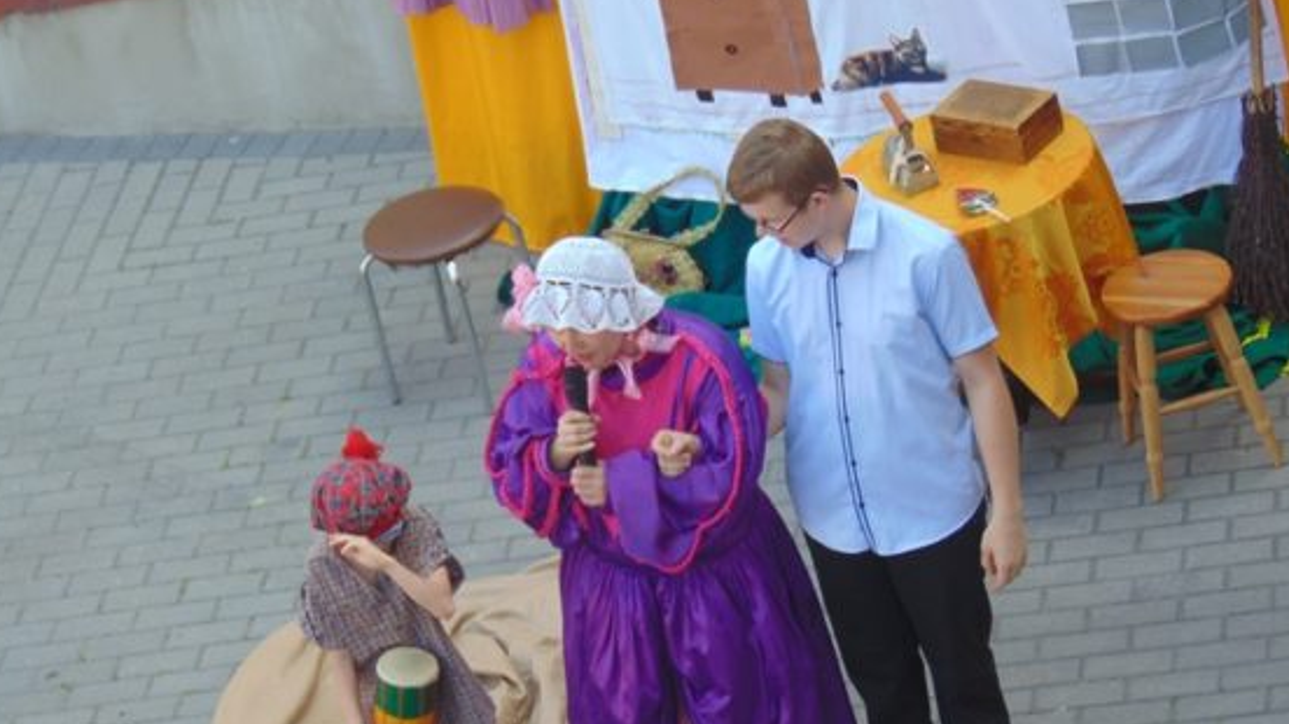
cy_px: 472
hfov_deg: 12.8
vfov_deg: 7.2
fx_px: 5740
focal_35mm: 168
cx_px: 565
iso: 80
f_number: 4
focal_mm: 23.9
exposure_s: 1/125
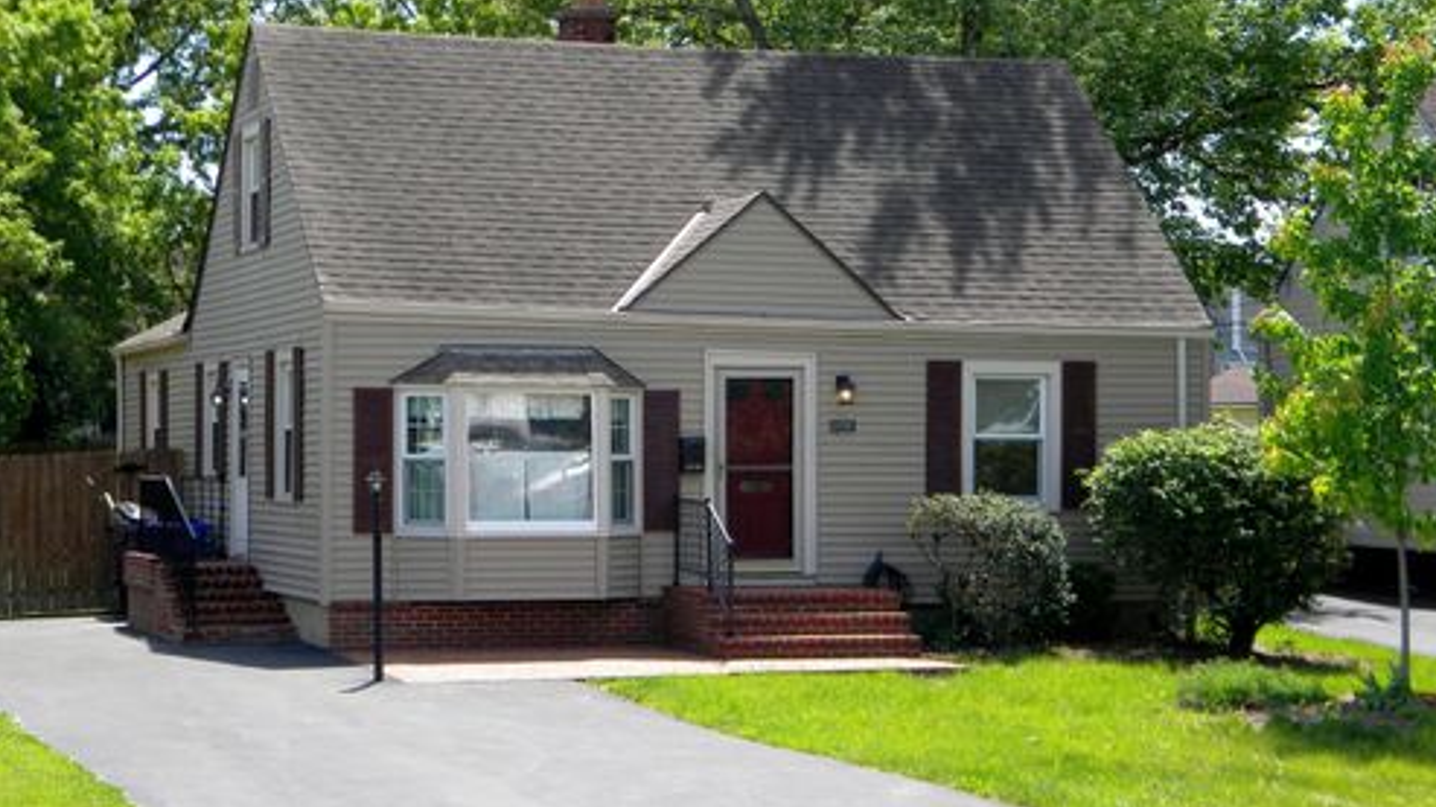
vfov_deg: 16.3
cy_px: 431
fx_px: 2817
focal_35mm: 74
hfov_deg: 28.6
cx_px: 725
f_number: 4.3
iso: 80
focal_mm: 12.2
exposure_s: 1/280
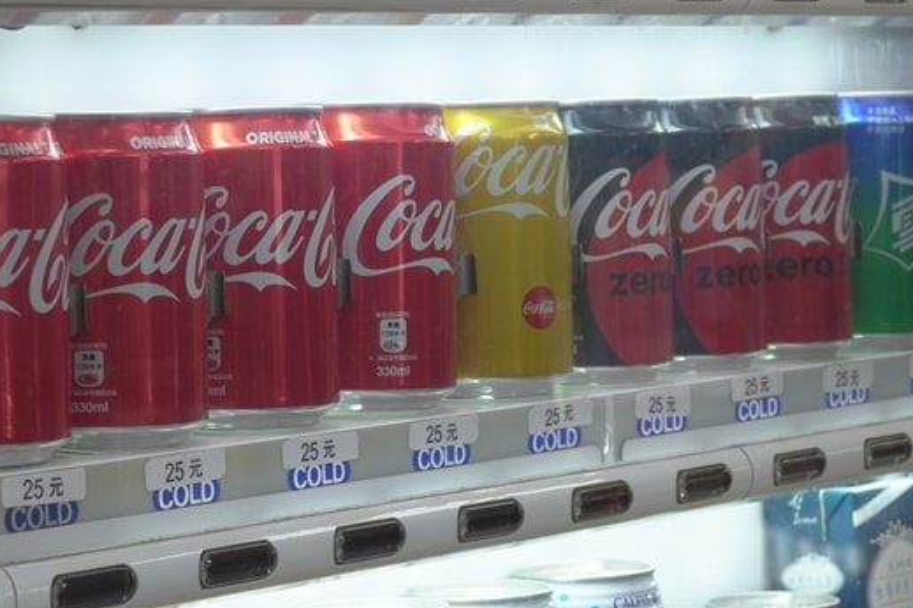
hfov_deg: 14.2
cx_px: 392
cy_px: 247
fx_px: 3652
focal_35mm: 144
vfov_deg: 9.5
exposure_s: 1/80
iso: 200
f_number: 3.5
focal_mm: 24.79
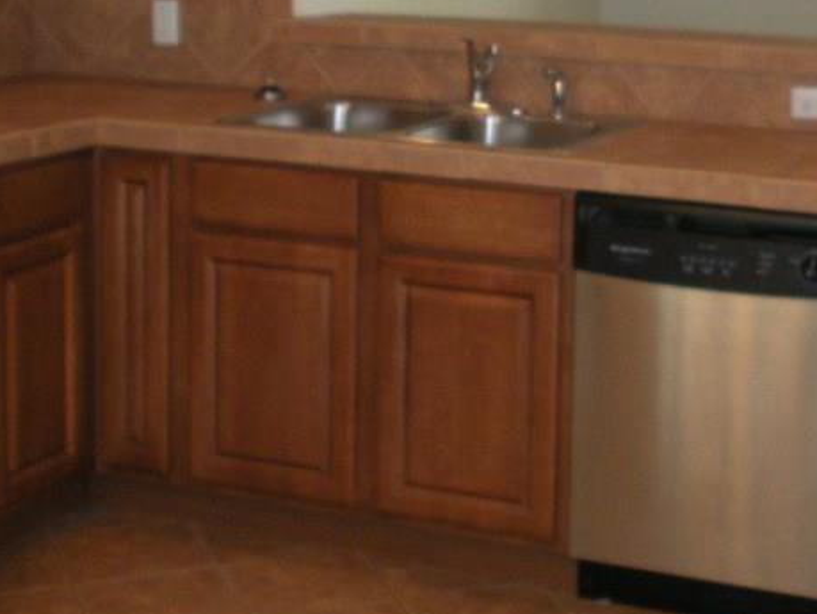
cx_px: 534
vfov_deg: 18.6
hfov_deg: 24.9
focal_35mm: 78
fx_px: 1842
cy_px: 71
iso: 200
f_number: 3.5
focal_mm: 6.3
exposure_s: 1/35.1
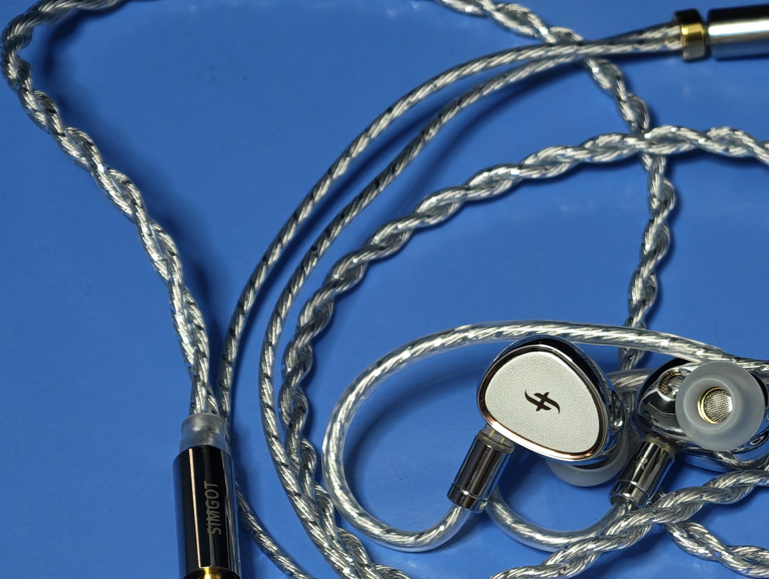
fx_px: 4760
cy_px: 602
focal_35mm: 214
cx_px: 871
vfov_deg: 6.9
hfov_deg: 9.1
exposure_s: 1/33
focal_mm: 22.48
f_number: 2.6
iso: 1000
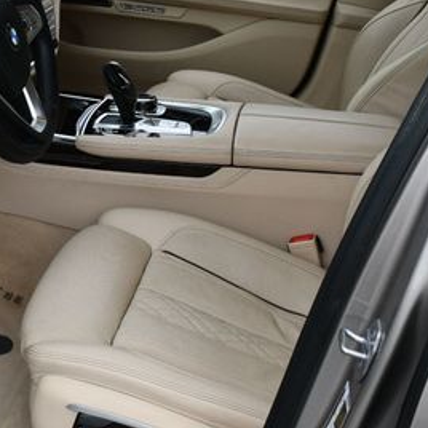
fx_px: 1021
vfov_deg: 23.6
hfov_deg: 23.3
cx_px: 88
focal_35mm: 73
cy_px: 158
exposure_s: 1/250
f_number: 5.6
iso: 320
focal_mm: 18
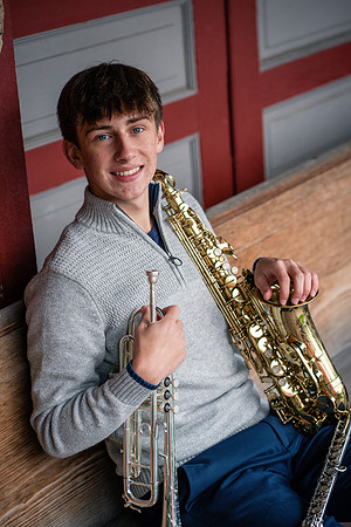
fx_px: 1243
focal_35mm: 85
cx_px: 176
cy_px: 264
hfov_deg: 16.1
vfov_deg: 23.9
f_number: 3.5
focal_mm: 85
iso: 640
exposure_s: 1/400
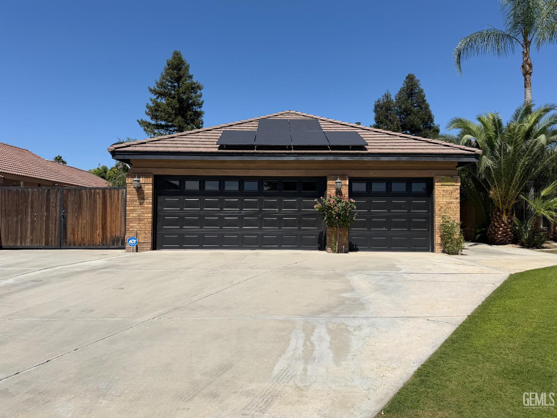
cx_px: 278
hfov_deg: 71.6
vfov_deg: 56.8
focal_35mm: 24
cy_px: 209
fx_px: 386
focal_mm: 6.76
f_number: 1.78
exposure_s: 1/8130
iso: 80
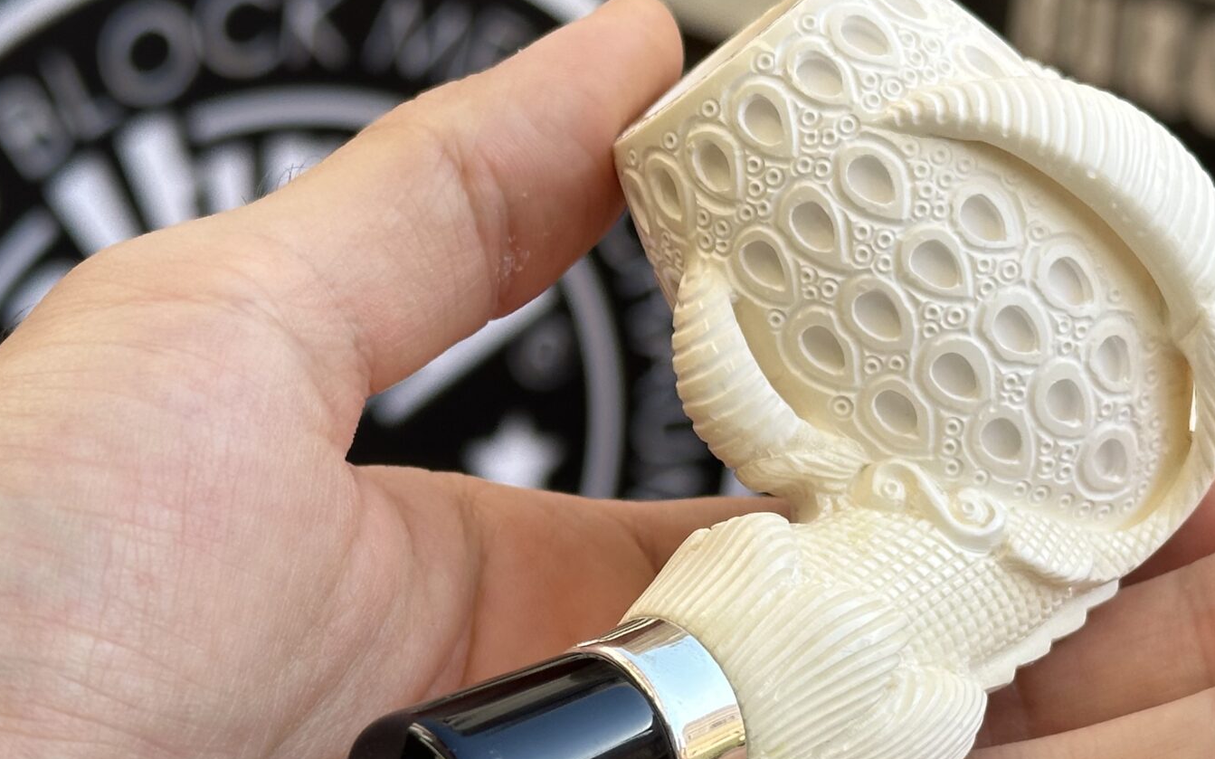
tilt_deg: -19.5
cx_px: 544
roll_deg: -3.7
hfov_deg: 21.4
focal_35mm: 97
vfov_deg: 13.5
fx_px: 3212
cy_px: 467
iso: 64
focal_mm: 6.86
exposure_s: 1/642
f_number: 1.78
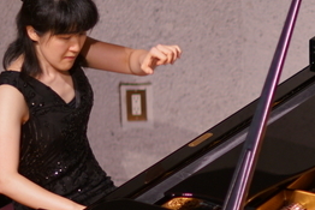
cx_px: 418
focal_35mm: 390
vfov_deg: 3.5
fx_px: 3414
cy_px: 91
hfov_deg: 5.3
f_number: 1.3
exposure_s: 1/100
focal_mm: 85
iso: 200
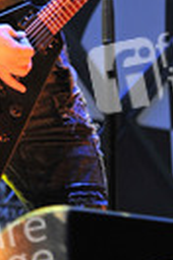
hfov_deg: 4.5
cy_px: -32
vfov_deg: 6.7
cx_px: 11
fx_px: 2191
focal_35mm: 304
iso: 1600
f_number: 3.2
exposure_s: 1/160
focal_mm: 100
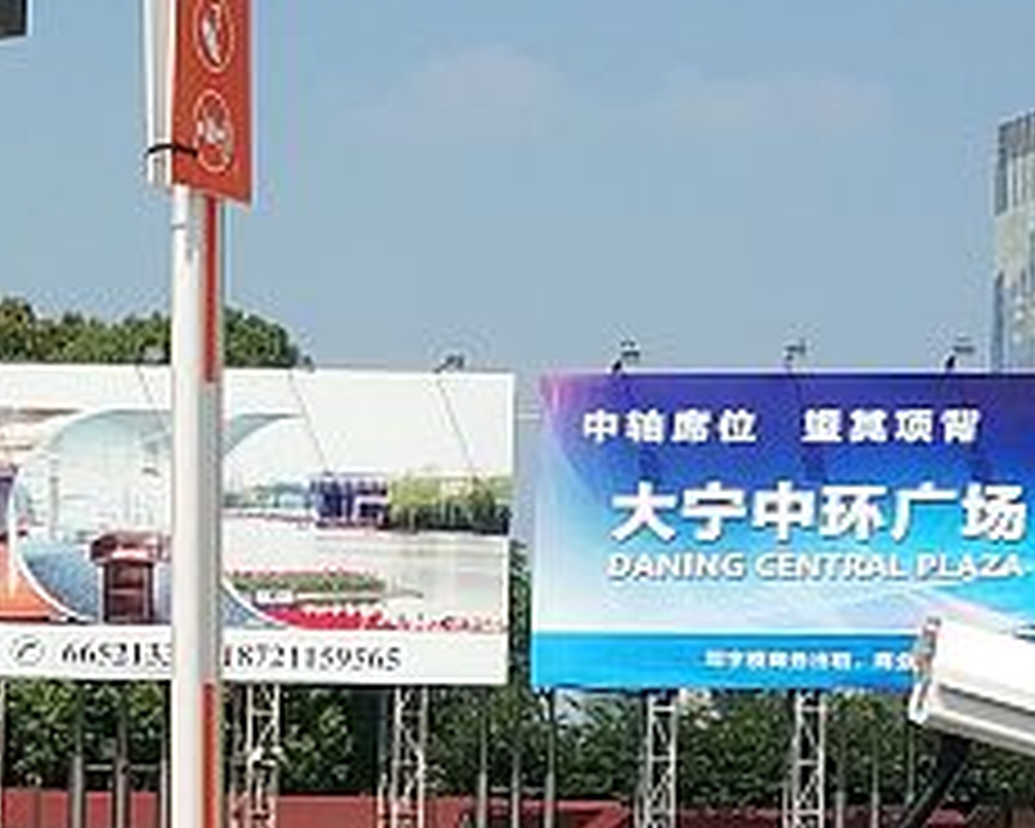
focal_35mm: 163
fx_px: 4993
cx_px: -297
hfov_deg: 11.5
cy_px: 1017
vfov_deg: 9.3
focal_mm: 4.5
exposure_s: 1/1676
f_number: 2
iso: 100
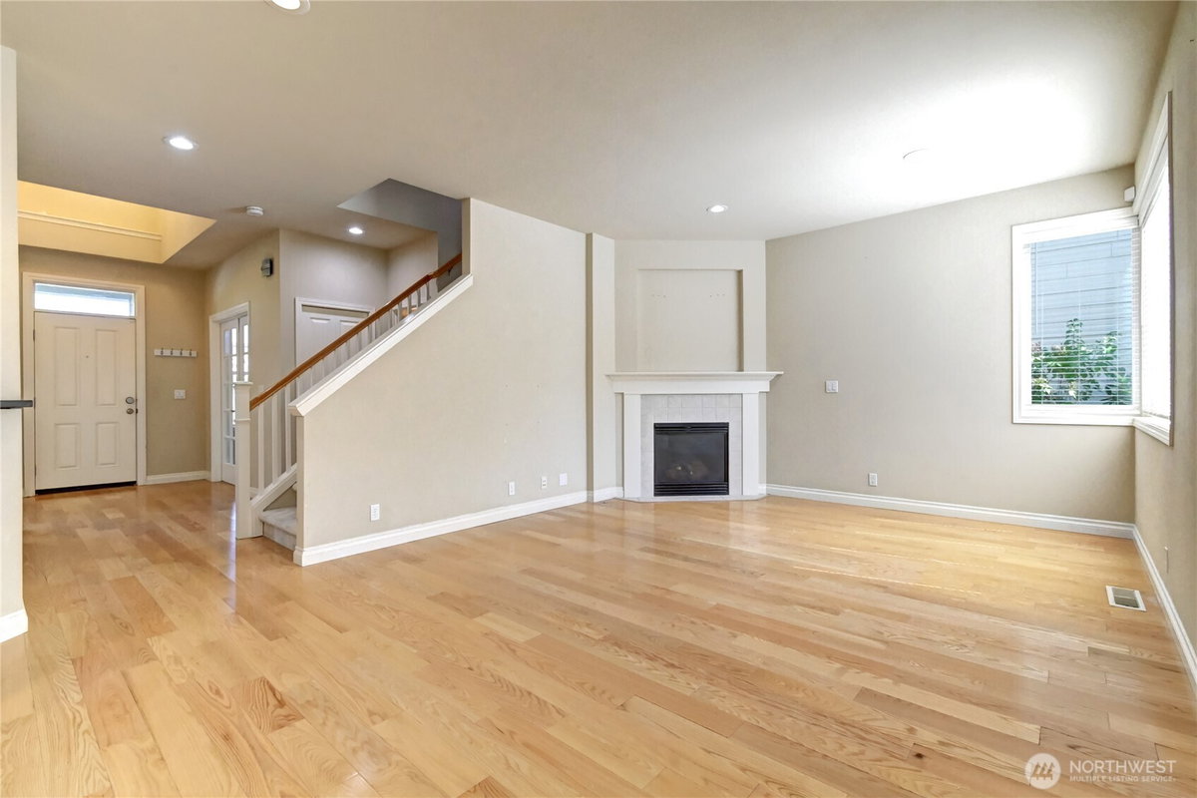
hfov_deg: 100.4
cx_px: 598
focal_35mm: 15
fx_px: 499
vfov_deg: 77.3
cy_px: 399
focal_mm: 10
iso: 3200
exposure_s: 1/13
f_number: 11
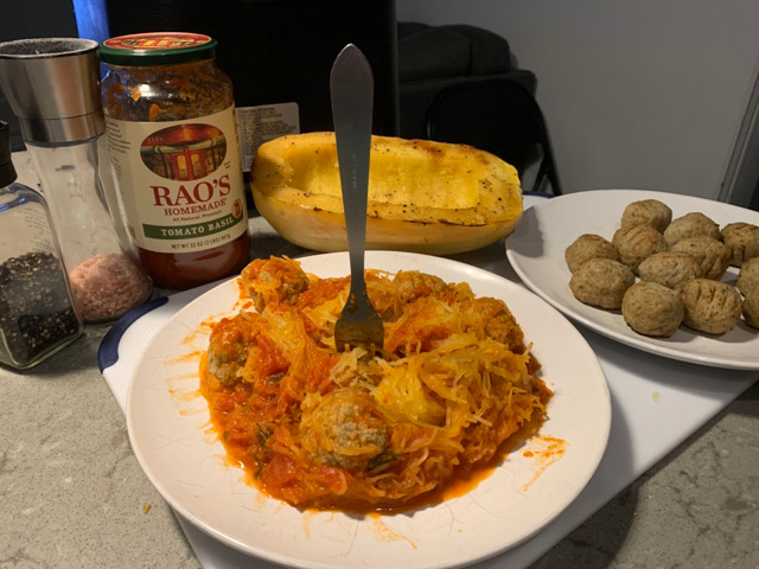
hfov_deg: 67.3
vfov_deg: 53.1
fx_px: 570
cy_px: 284
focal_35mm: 26
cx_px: 380
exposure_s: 1/40
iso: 320
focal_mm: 4.25
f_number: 1.8
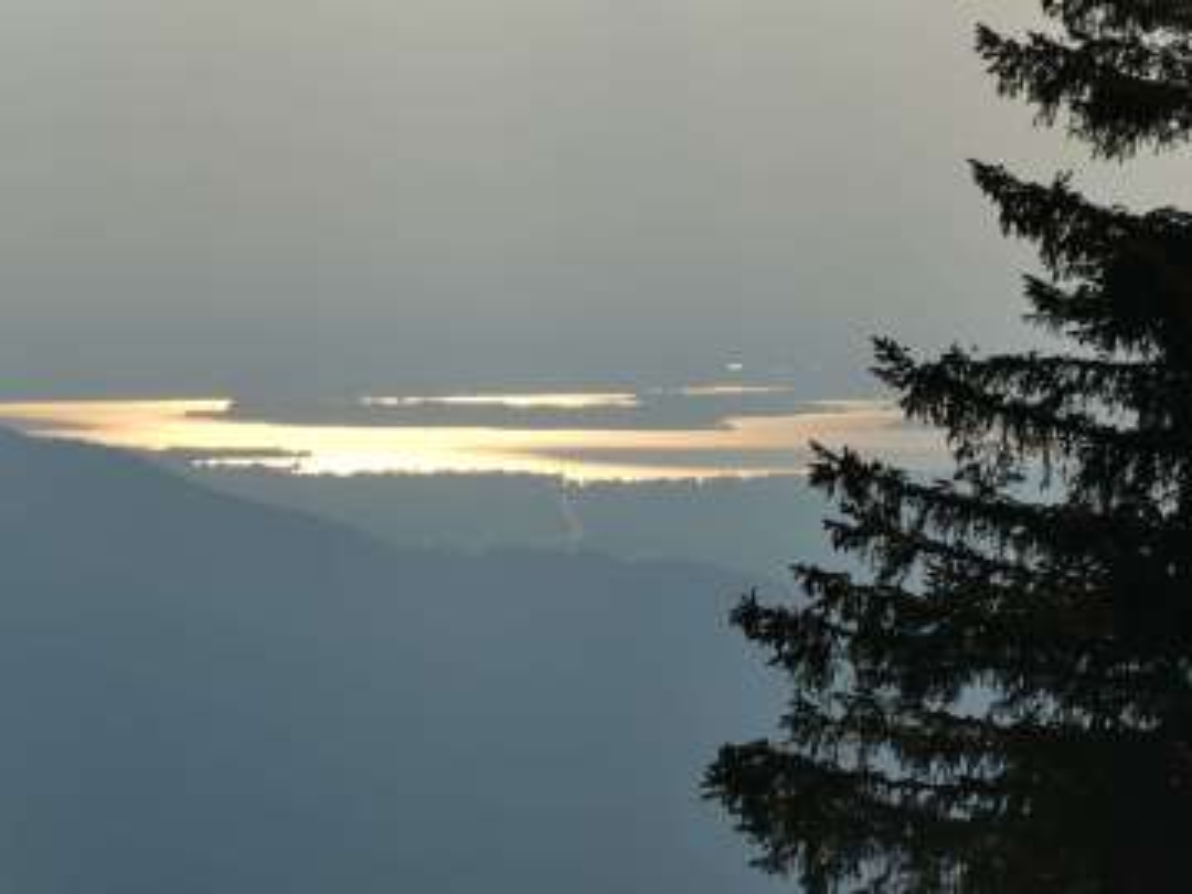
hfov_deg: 7.0
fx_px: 9711
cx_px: 596
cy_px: 447
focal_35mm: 282
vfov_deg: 5.3
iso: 80
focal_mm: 50.5
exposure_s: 1/1000
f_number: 8
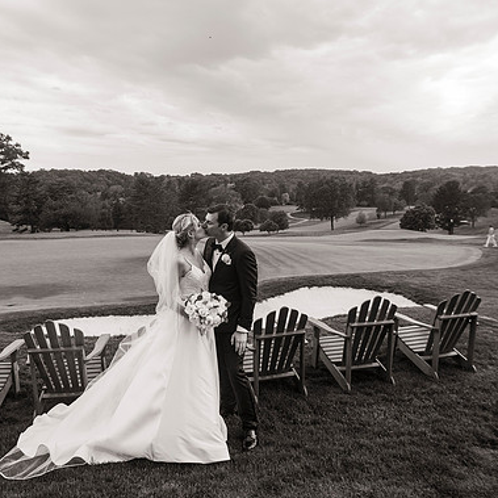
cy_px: 252
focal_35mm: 26
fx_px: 423
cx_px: 197
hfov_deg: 60.4
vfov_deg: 60.9
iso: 400
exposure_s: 1/320
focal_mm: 20
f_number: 3.5
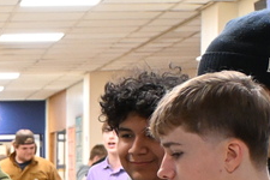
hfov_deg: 10.2
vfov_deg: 7.2
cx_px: -244
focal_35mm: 188
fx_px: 1411
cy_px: 265
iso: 3200
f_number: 4.5
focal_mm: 27.5
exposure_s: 1/80
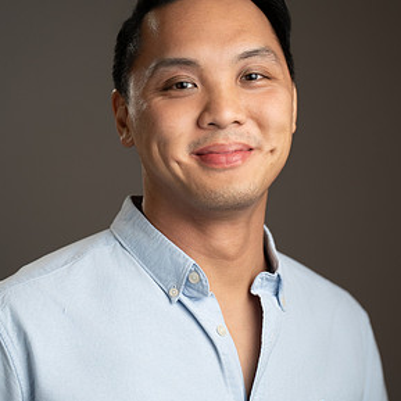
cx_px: 203
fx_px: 2031
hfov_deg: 11.3
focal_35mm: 155
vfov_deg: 11.3
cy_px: 234
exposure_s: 1/200
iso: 320
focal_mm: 117
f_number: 2.8
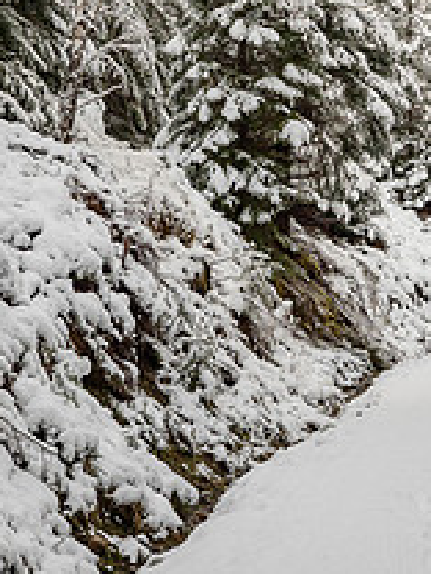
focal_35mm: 104
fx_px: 1727
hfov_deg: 14.2
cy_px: -14
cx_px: 304
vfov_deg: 18.4
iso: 200
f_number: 2.8
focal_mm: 24
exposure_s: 1/400
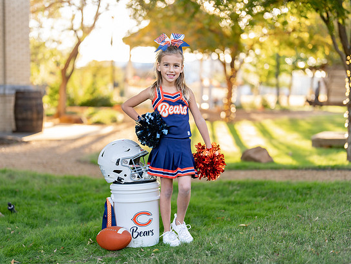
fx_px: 619
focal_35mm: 61
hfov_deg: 31.7
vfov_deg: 24.0
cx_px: 179
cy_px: 145
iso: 100
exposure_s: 1/400
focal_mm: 50
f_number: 1.2
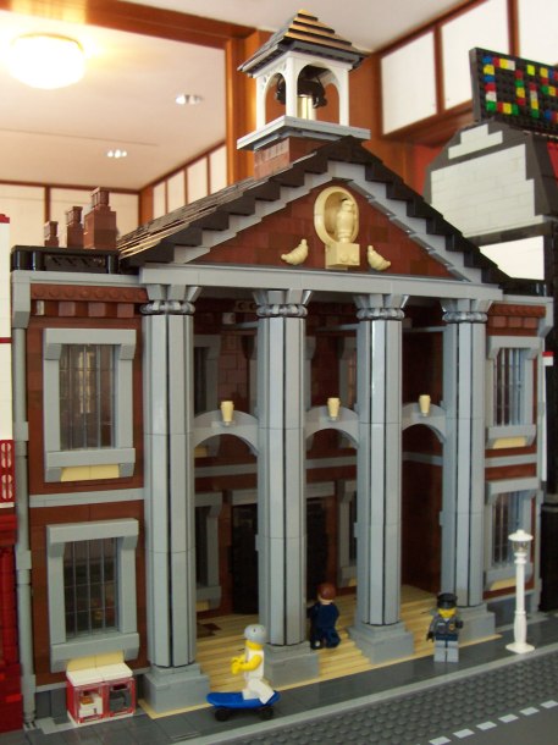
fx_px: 796
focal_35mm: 37
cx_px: 279
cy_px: 372
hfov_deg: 38.6
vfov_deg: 50.2
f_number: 2.8
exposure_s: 1/8
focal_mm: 5.6
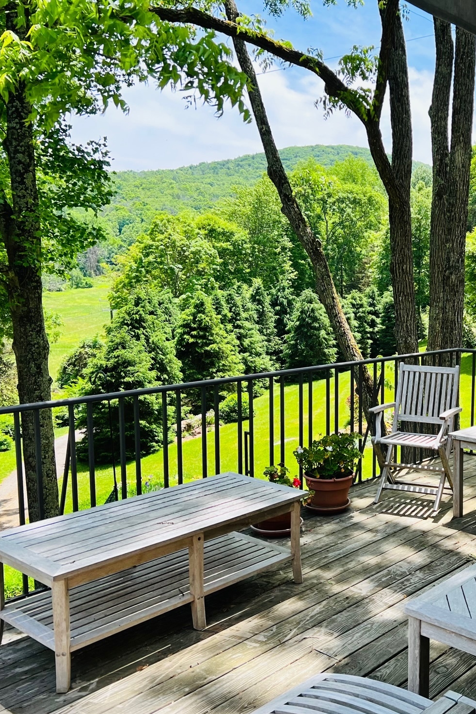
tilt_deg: -6.6
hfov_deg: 34.2
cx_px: 415
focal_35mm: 37
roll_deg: -0.6
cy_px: 353
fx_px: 734
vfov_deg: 51.9
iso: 50
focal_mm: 5.7
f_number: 1.5
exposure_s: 1/1100
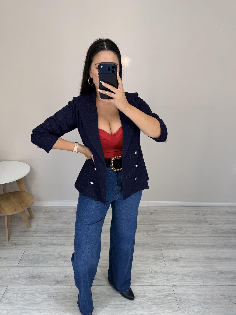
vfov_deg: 71.6
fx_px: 218
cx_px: 118
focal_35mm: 24
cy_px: 158
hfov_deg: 56.8
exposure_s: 1/121
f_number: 1.78
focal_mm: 6.76
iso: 64
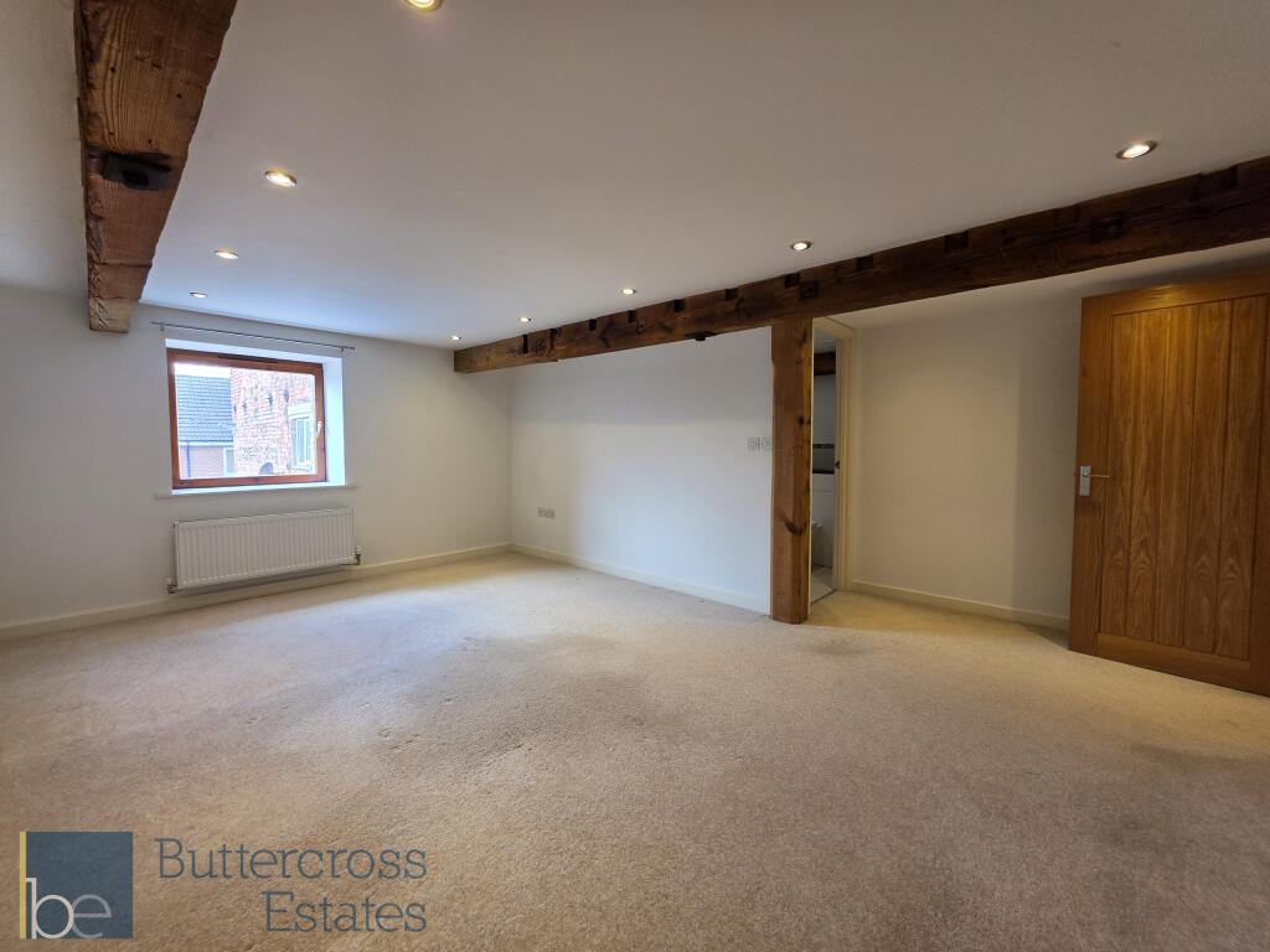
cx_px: 635
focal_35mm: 13
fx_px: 477
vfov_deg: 89.9
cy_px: 476
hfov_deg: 106.2
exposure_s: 1/100
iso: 50
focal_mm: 2.2
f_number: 1.9
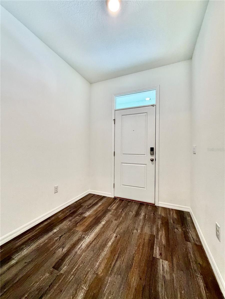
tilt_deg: +0.4
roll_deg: -0.8
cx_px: 112
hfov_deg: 85.7
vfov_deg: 102.1
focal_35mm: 14
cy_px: 150
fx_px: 121
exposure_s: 1/120
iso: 320
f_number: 2.2
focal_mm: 2.22
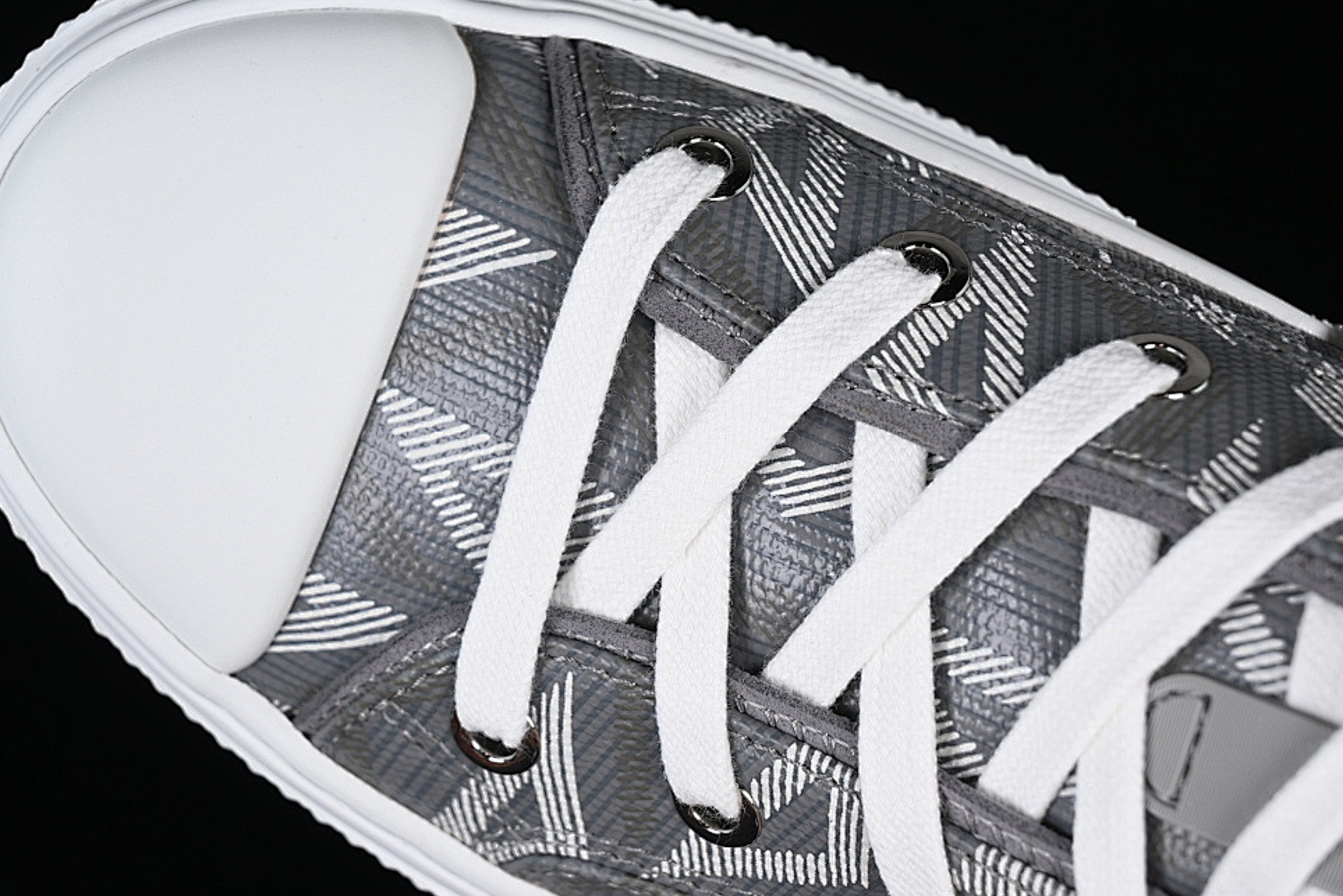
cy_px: 432
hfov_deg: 24.2
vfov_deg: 16.3
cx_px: 599
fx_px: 3134
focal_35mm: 84
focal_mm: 50
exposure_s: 1/80
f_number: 7.1
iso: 160
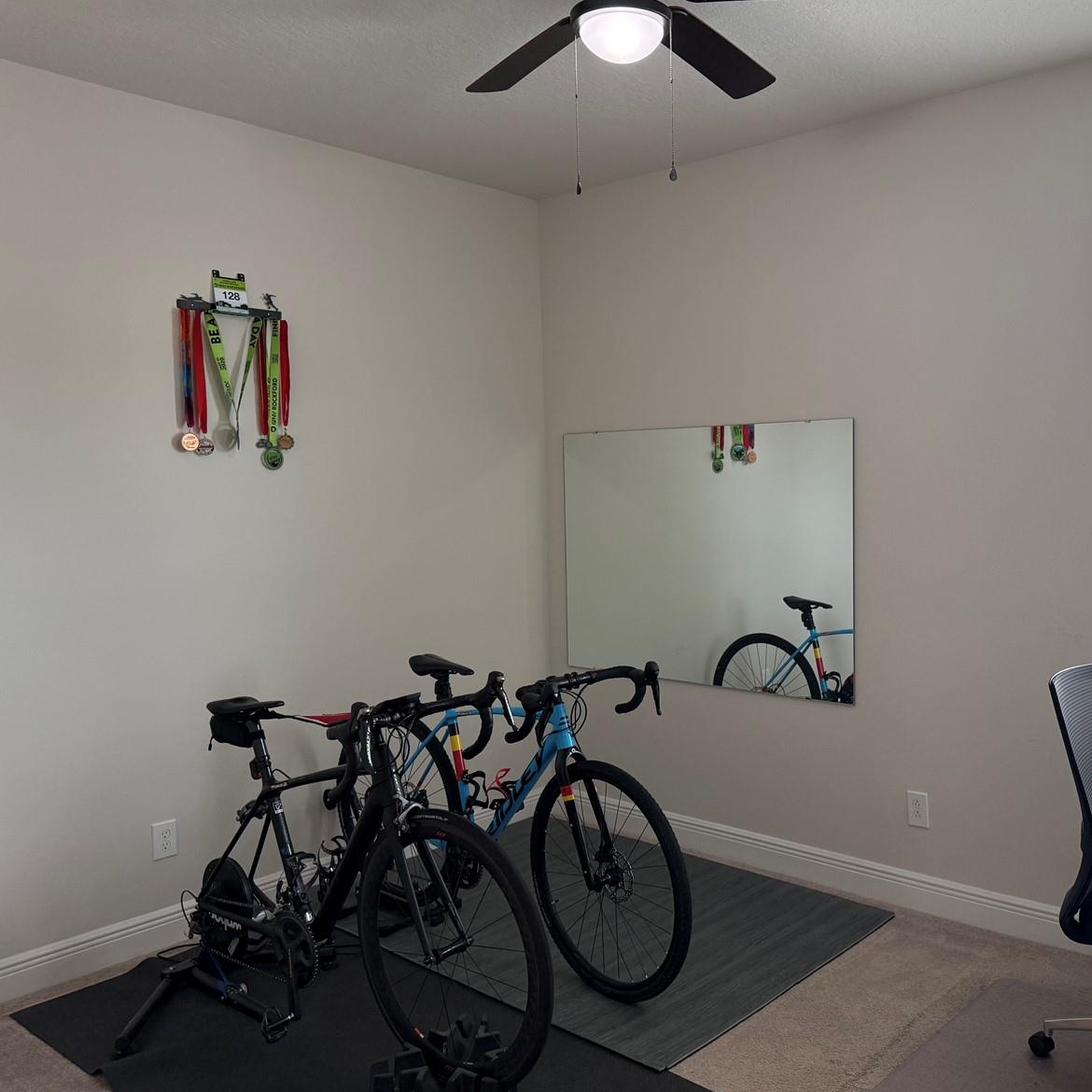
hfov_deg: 54.6
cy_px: 537
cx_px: 717
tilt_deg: -2.3
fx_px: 1035
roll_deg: +0.7
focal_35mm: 29
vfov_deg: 55.6
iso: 200
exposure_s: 1/121
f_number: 1.78
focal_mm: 6.76
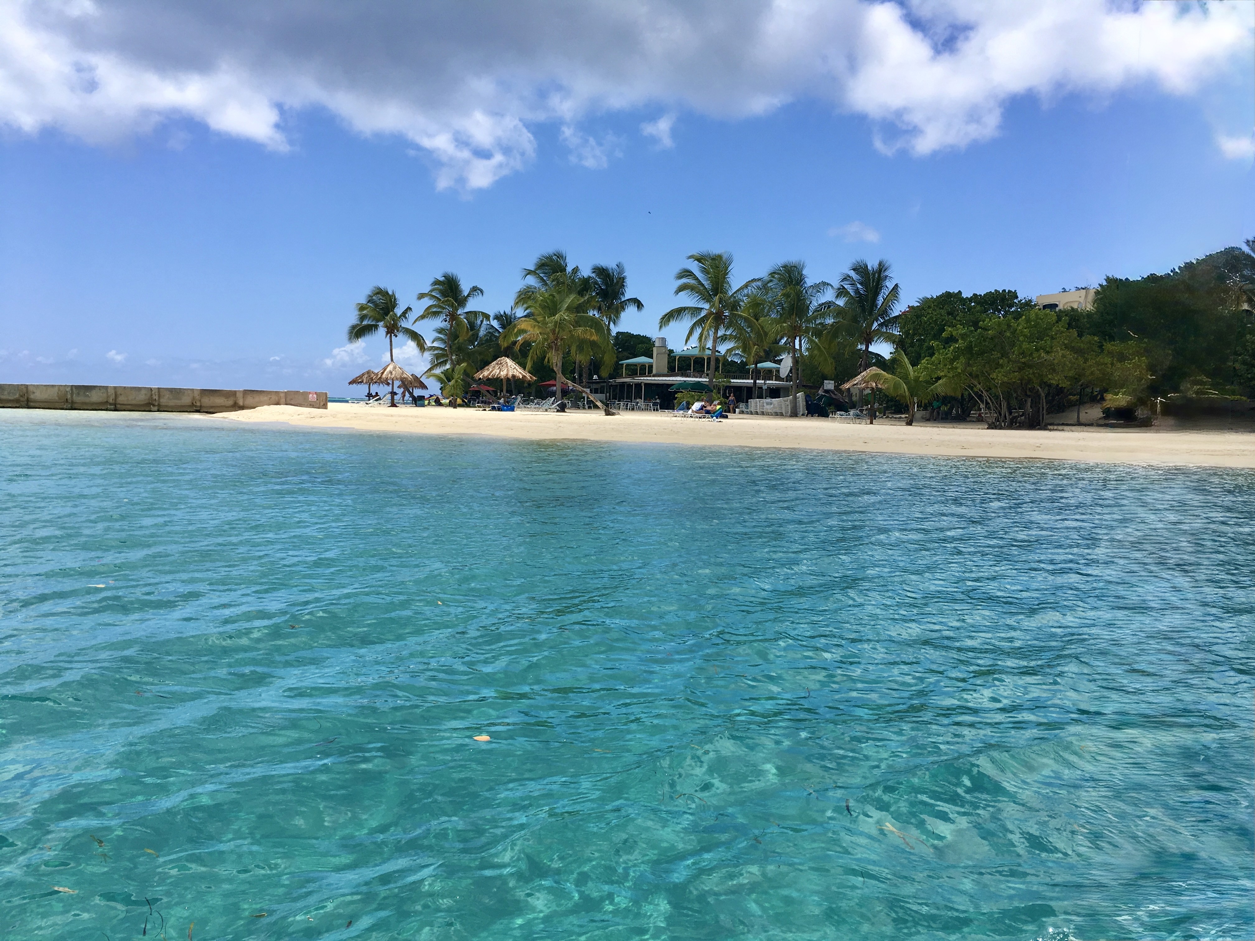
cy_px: 470
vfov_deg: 48.2
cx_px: 628
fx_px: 1051
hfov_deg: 61.7
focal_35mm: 29
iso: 25
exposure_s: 1/1832
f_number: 2.2
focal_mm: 4.15
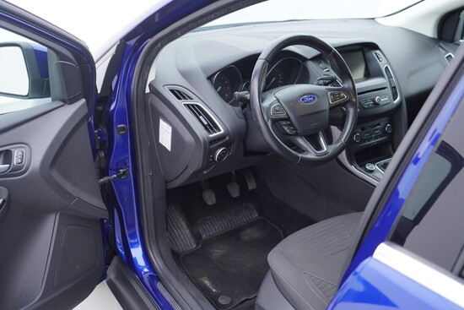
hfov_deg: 53.1
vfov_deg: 36.9
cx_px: 232
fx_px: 464
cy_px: 155
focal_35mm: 36
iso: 200
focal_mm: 24
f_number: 2.8
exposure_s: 1/40
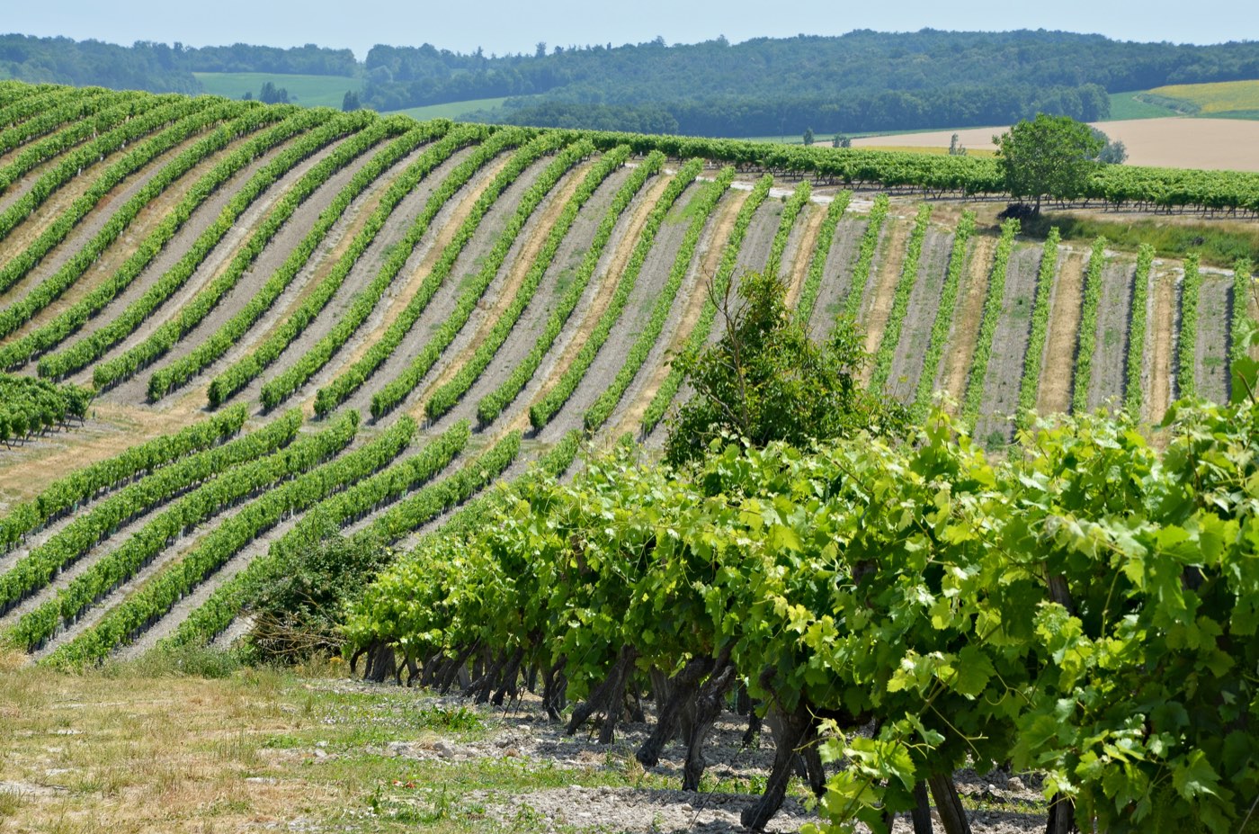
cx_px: 630
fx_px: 5496
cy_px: 417
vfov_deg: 8.7
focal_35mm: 158
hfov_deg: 13.1
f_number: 13
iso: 200
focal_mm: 105
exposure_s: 1/250
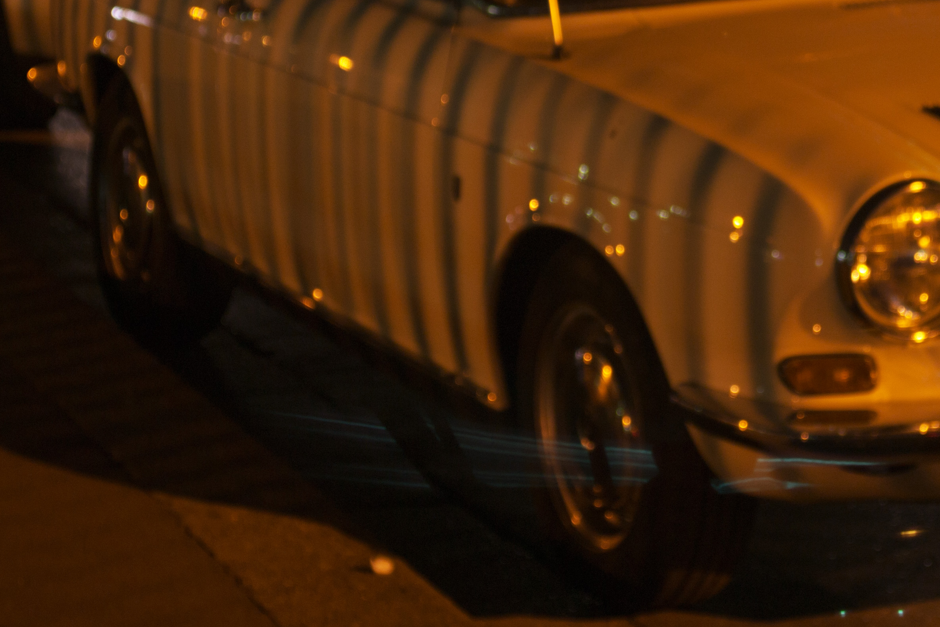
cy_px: 101
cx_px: 736
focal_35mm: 140
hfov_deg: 14.6
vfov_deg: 9.8
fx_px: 3655
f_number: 5.6
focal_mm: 48
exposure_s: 15
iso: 100
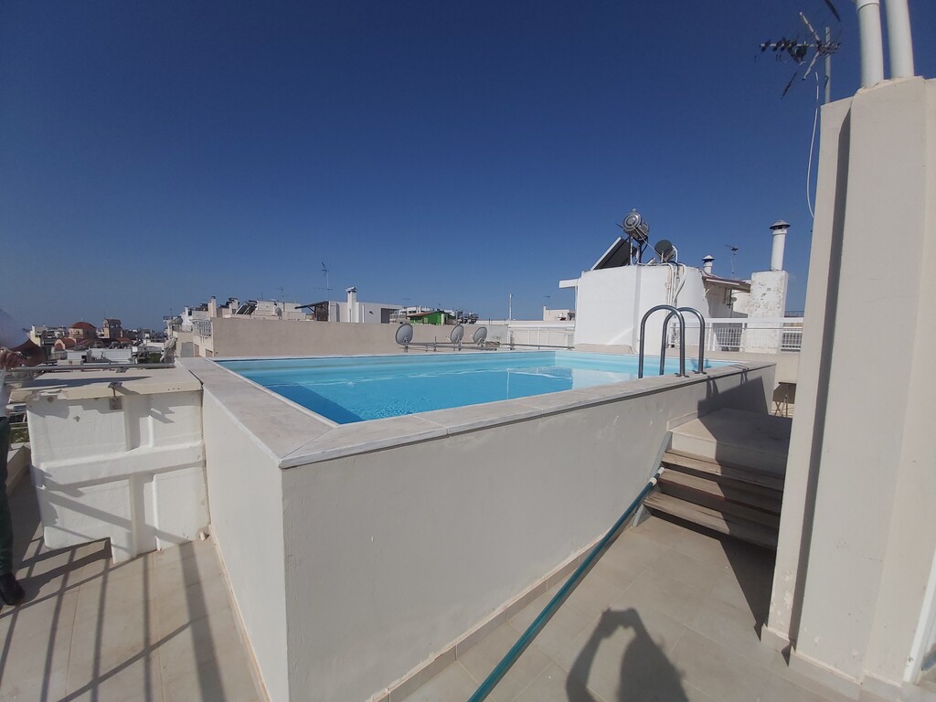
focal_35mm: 12
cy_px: 351
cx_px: 468
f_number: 2.2
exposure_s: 1/5011
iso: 40
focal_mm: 1.42
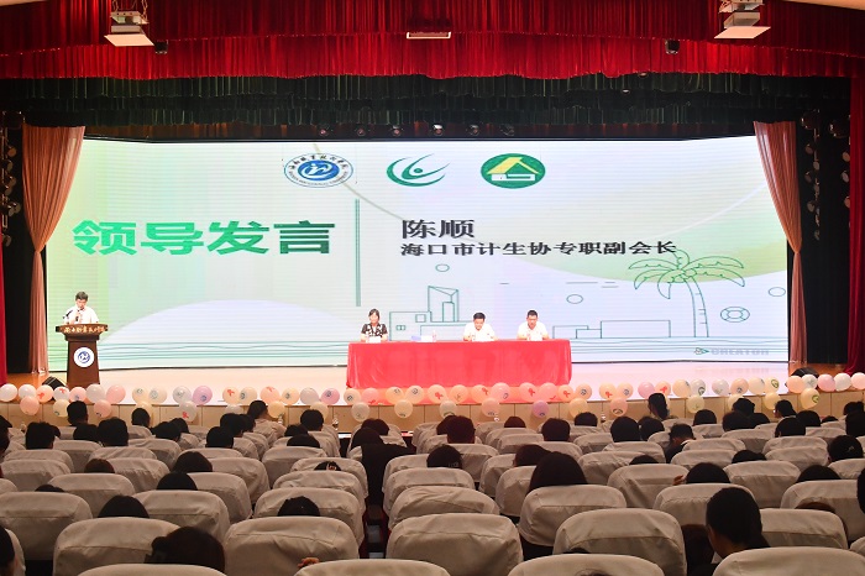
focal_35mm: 44
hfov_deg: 44.5
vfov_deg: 30.5
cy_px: 288
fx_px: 1057
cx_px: 432
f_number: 4.5
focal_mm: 22
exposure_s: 1/200
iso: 1600
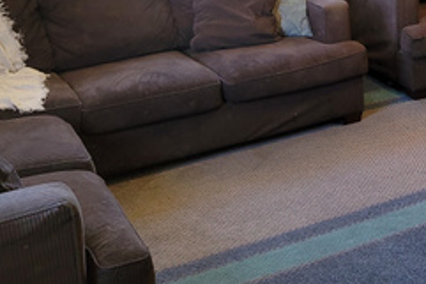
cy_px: -16
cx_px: 467
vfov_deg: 19.1
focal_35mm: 69
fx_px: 817
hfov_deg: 26.9
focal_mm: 7
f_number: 1.8
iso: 320
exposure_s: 1/119
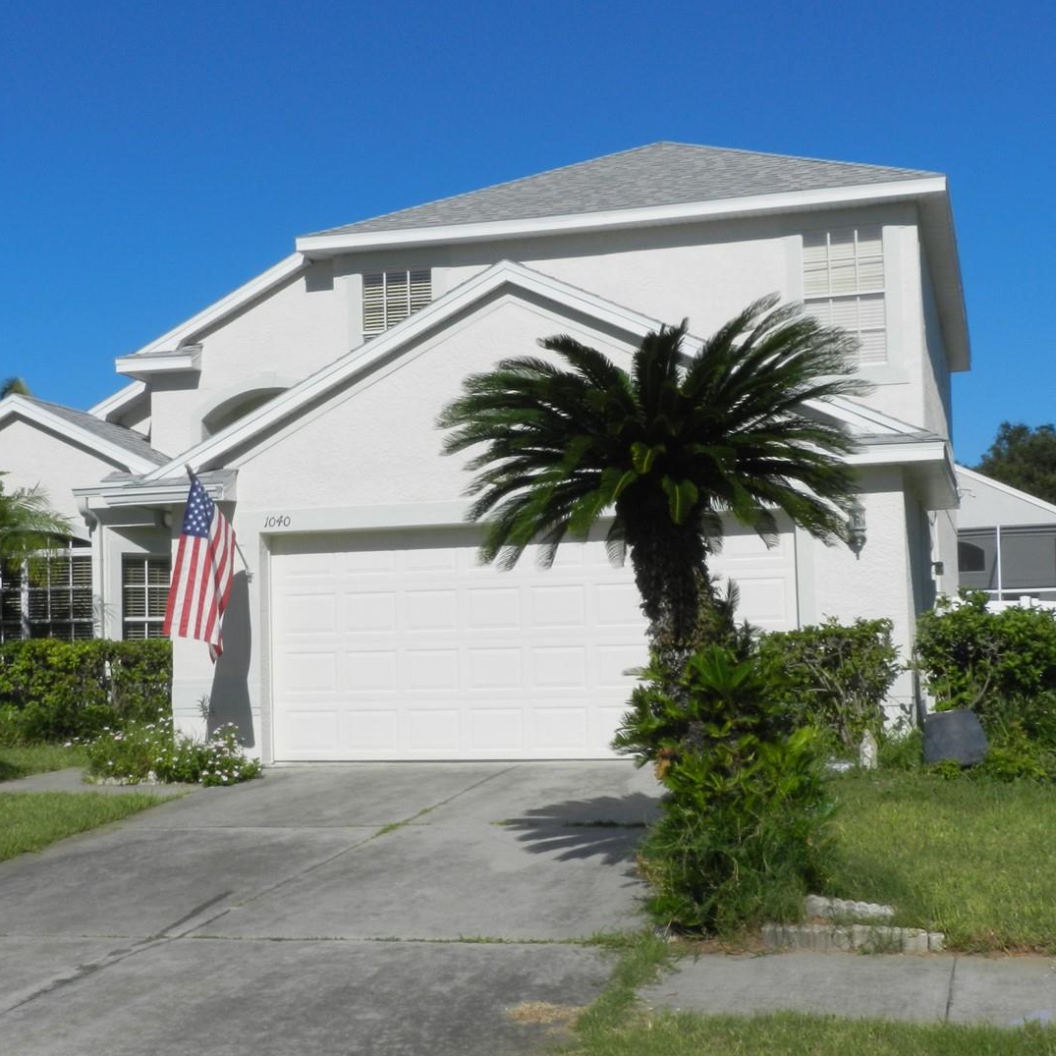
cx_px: 490
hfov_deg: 34.0
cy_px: 559
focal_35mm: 50
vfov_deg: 34.0
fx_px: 1726
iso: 160
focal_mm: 6.7
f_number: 7.1
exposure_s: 1/800
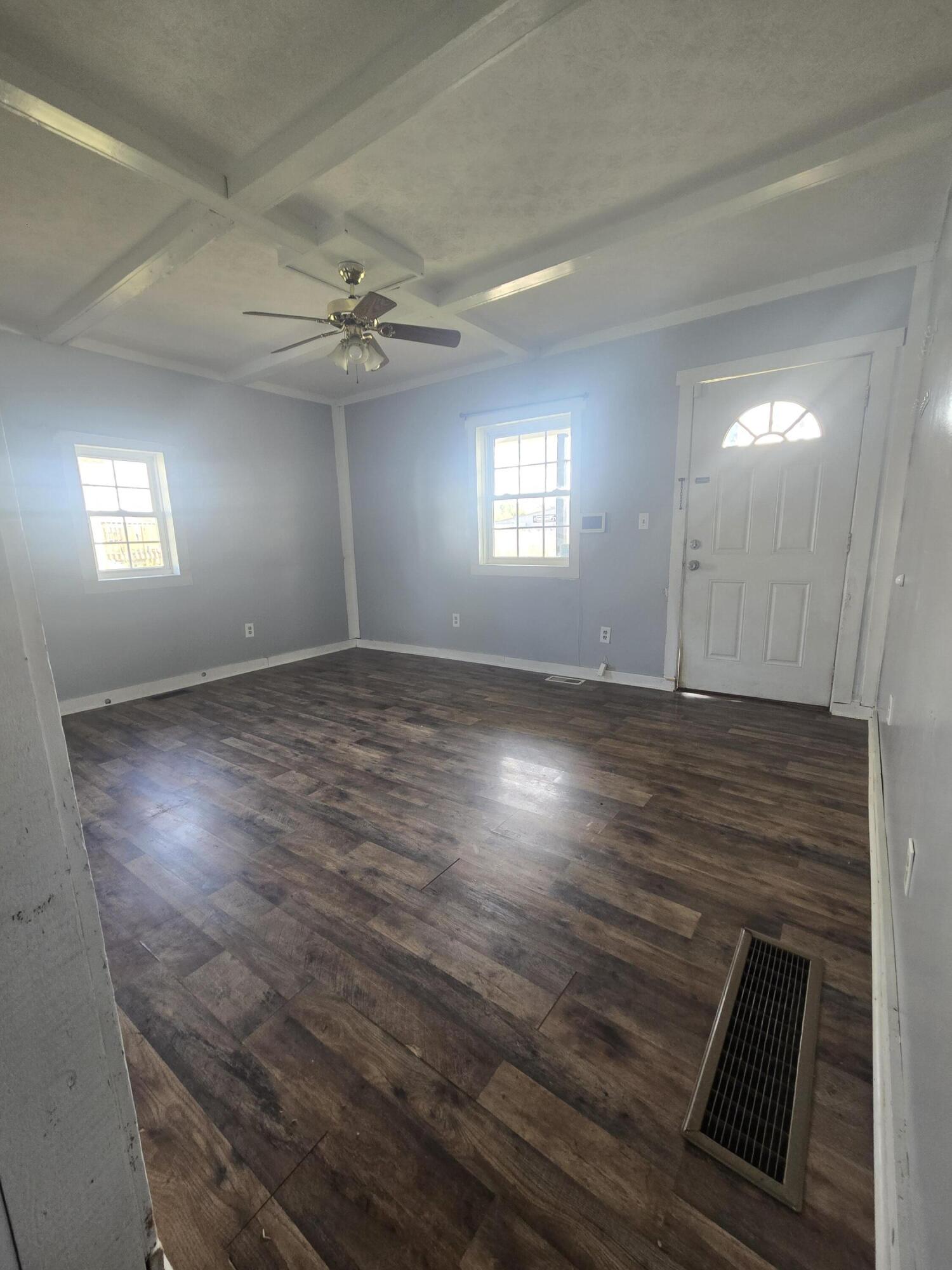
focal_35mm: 13
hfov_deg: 89.9
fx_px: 477
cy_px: 635
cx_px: 476
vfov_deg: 106.2
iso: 125
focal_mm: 2.2
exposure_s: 1/60
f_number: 2.2
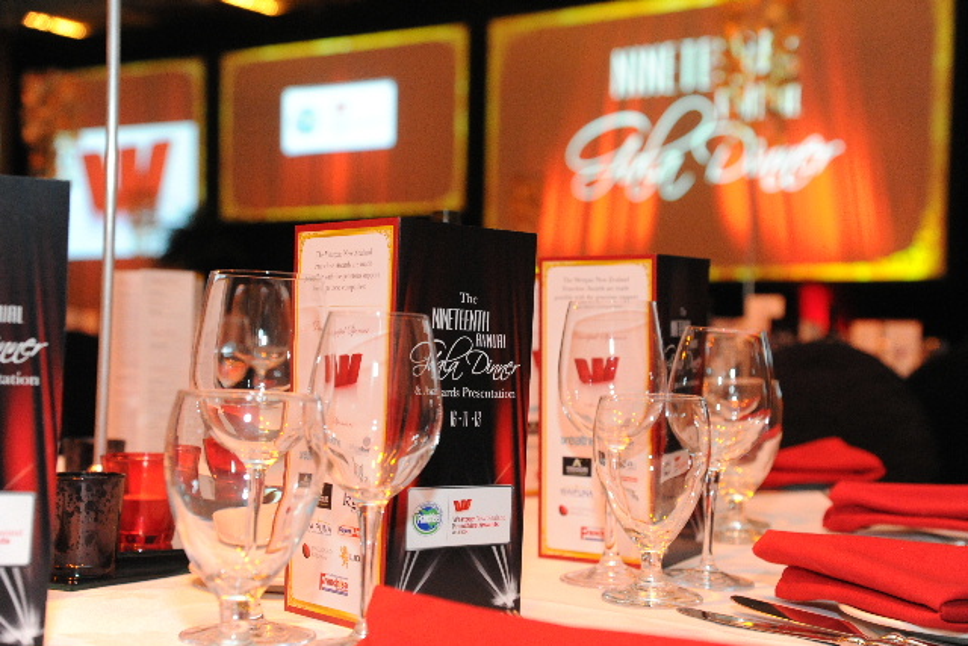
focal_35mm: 58
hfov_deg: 34.5
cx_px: 484
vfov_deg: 23.4
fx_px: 1560
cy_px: 323
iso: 12800
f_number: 5
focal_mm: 58
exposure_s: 1/125
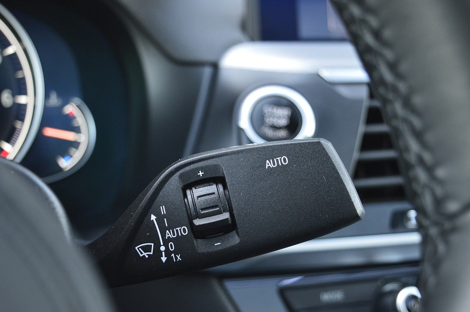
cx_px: 235
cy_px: 156
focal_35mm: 60
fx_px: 783
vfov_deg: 22.6
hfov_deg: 33.4
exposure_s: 1/40
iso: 800
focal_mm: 40
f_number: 4.8
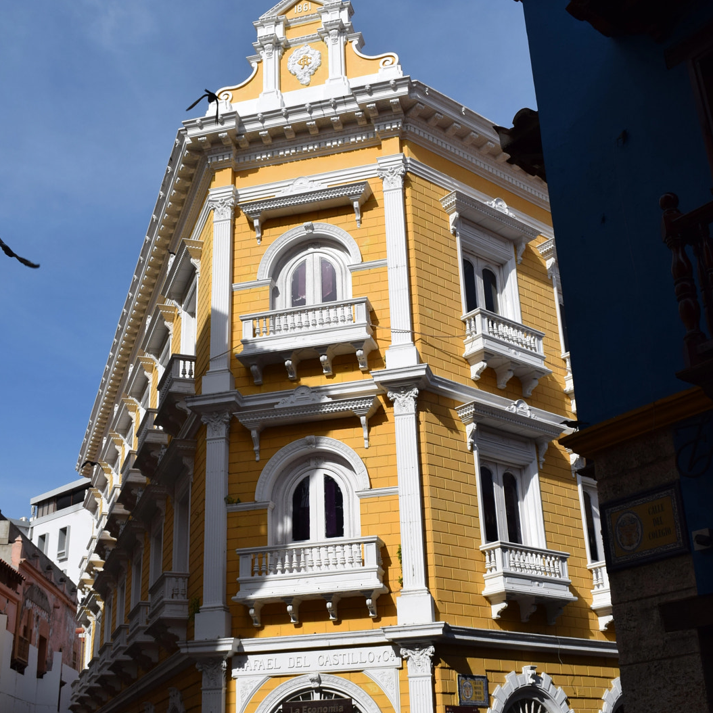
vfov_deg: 41.2
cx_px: 357
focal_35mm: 41
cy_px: 380
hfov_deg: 41.3
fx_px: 947
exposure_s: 1/500
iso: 200
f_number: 11
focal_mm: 21
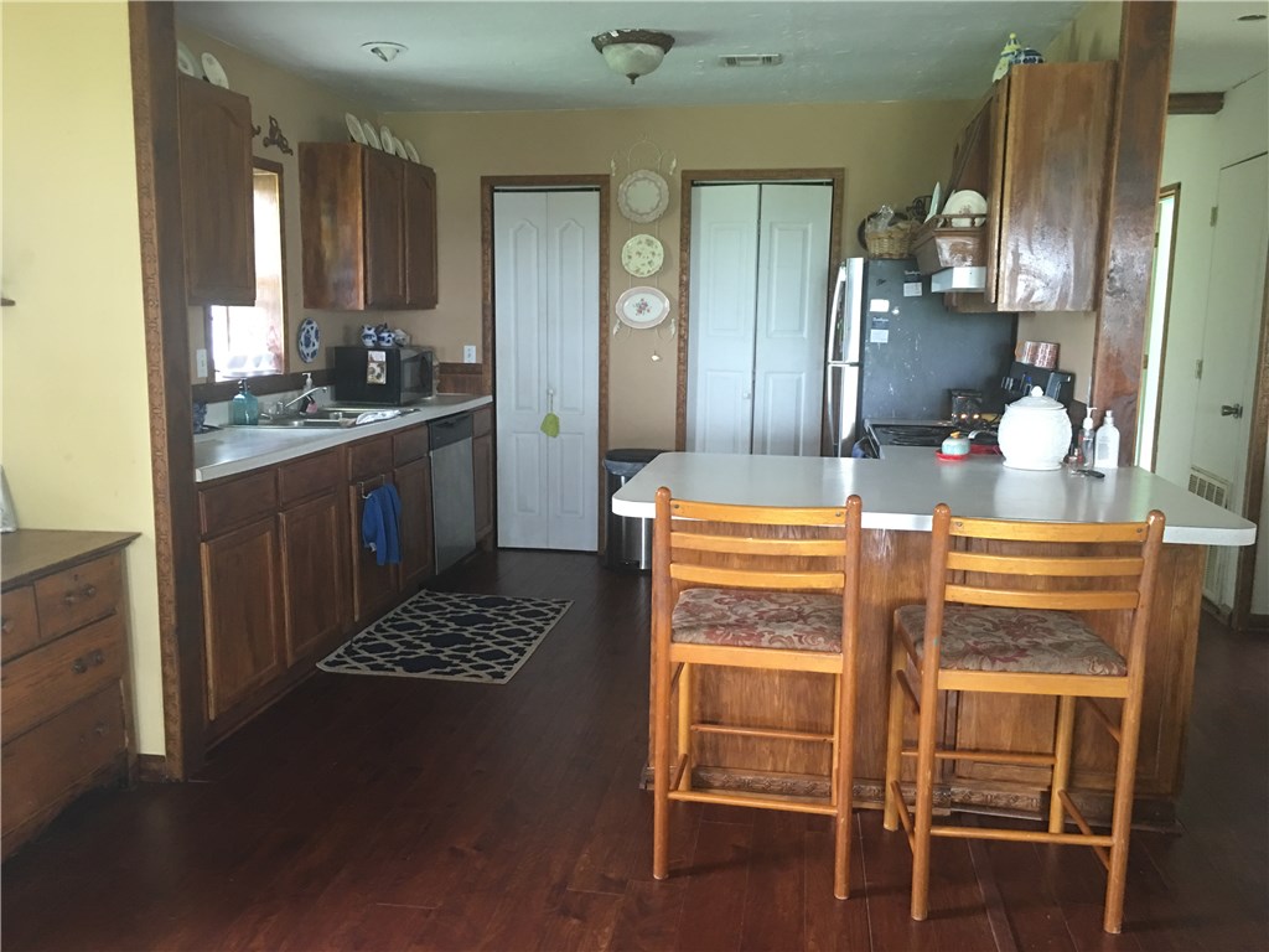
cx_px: 634
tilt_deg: -8.4
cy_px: 476
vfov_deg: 48.2
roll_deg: -0.5
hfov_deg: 61.7
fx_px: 1063
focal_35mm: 29
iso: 80
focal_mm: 4.15
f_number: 2.2
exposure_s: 1/10
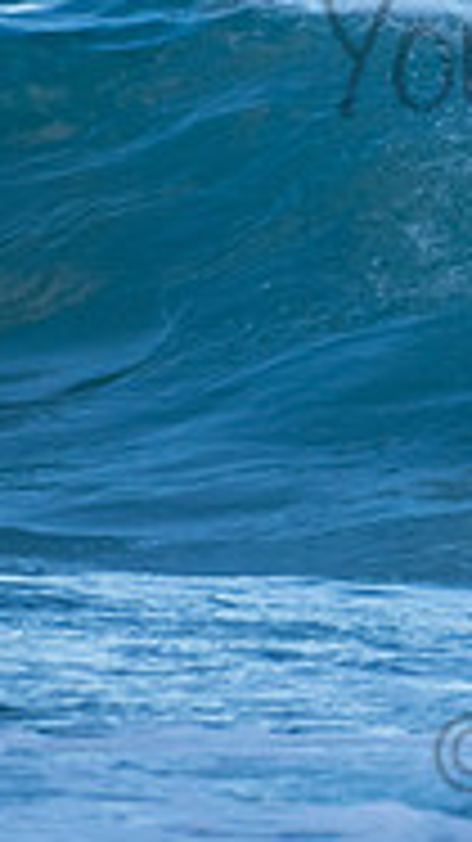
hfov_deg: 0.5
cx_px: 782
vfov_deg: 0.9
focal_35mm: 2441
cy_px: 7
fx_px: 54386
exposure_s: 1/1000
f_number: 5.6
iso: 400
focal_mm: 500
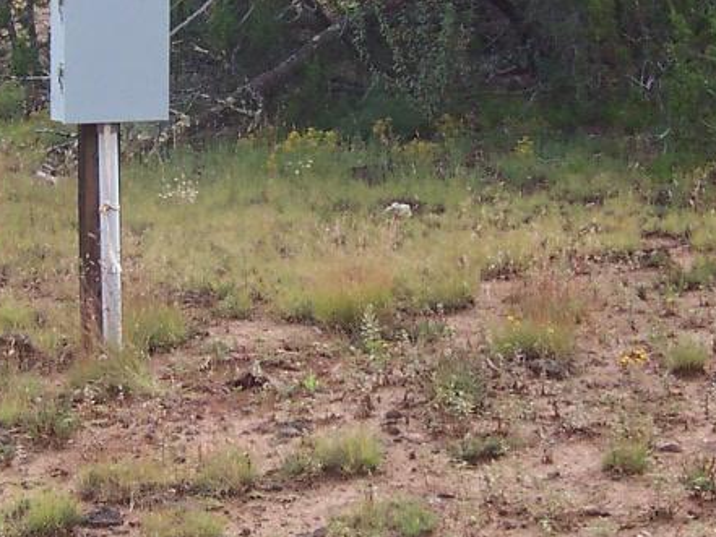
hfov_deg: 20.0
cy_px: 234
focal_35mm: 98
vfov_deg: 15.1
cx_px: 406
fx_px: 2028
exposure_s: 1/180
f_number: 3.4
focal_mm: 5.6
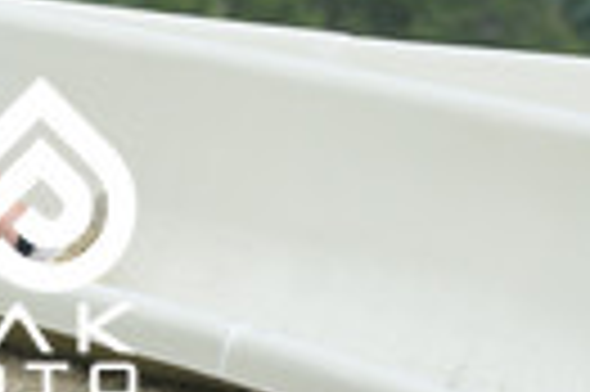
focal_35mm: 597
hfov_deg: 3.5
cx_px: 0
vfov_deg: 2.3
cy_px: 210
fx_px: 9772
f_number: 6.3
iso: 400
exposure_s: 1/640
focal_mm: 195
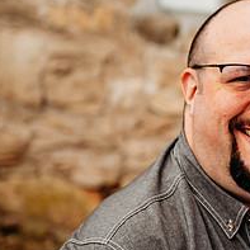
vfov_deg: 10.0
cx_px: 340
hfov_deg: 9.8
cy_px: 157
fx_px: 1430
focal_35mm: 175
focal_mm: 70
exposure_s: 1/400
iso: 320
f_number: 3.5
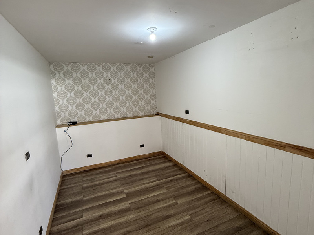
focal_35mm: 14
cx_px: 157
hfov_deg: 102.1
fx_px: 127
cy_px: 118
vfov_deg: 85.7
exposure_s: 1/60
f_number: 2.2
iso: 250
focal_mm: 2.22
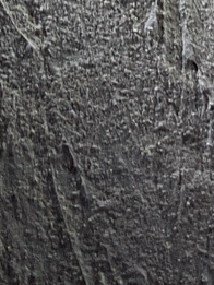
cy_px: -248
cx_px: 19
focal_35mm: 148
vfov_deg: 12.1
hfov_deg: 10.0
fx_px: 1219
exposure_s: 1/120
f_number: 1.8
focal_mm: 3
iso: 20
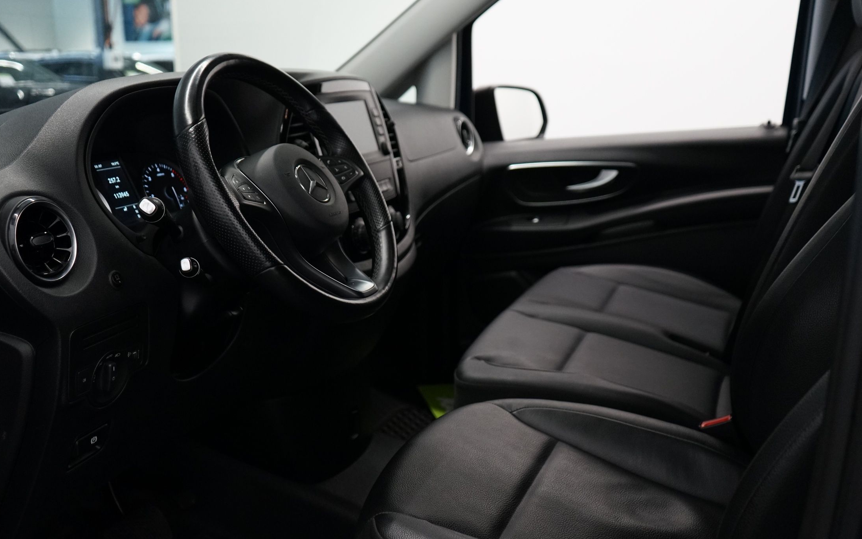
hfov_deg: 54.0
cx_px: 398
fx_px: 846
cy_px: 289
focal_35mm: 36
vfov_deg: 35.3
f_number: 3.5
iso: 2000
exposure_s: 1/160
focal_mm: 31
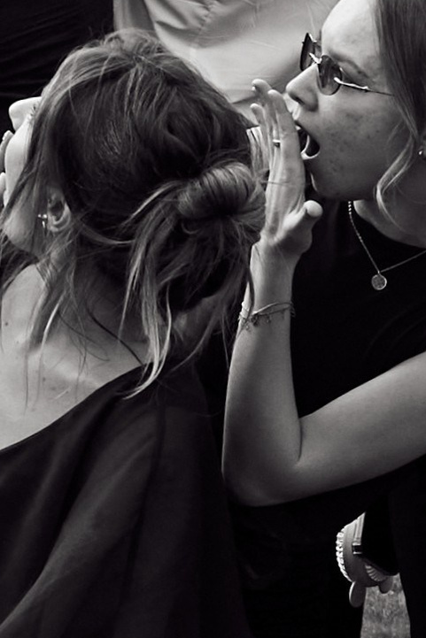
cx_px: -524
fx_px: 3211
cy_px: -453
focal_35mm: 181
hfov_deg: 7.2
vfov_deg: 10.7
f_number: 6.3
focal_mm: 34
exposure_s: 1/400
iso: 320
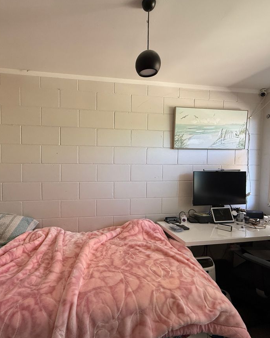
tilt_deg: -2.8
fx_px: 190
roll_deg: -0.4
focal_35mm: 19
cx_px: 110
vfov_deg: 83.3
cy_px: 172
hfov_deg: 70.2
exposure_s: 1/99
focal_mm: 2.22
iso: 320
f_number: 2.2
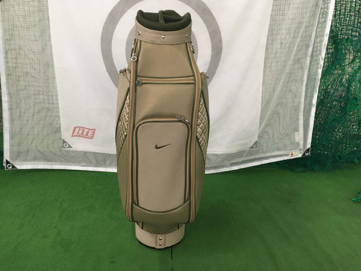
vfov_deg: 48.2
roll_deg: -1.6
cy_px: 136
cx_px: 180
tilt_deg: -15.8
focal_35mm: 29
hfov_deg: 61.7
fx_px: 302
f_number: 2.2
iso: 100
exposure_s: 1/33
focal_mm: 4.15
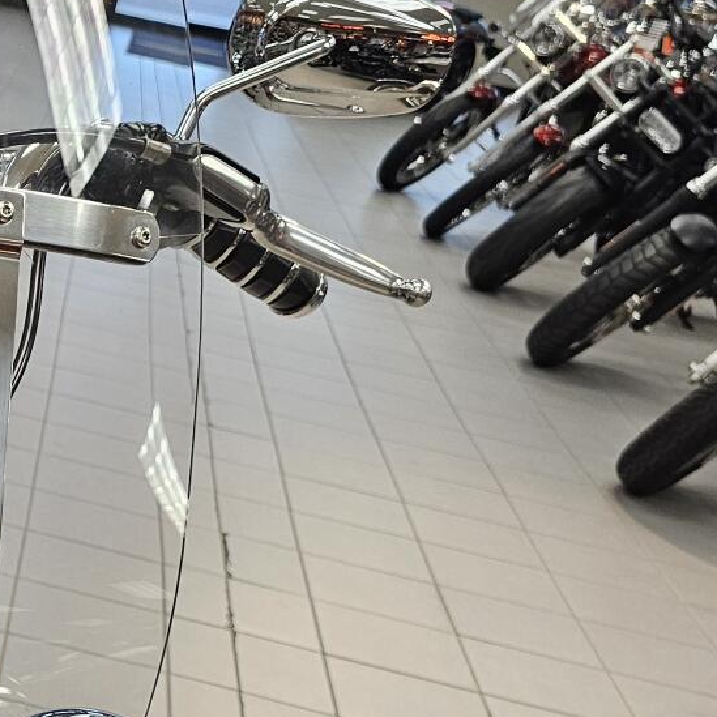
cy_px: 669
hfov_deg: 20.1
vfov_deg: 22.7
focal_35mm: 74
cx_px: -358
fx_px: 1734
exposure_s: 1/120
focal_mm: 6.3
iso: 160
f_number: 1.7
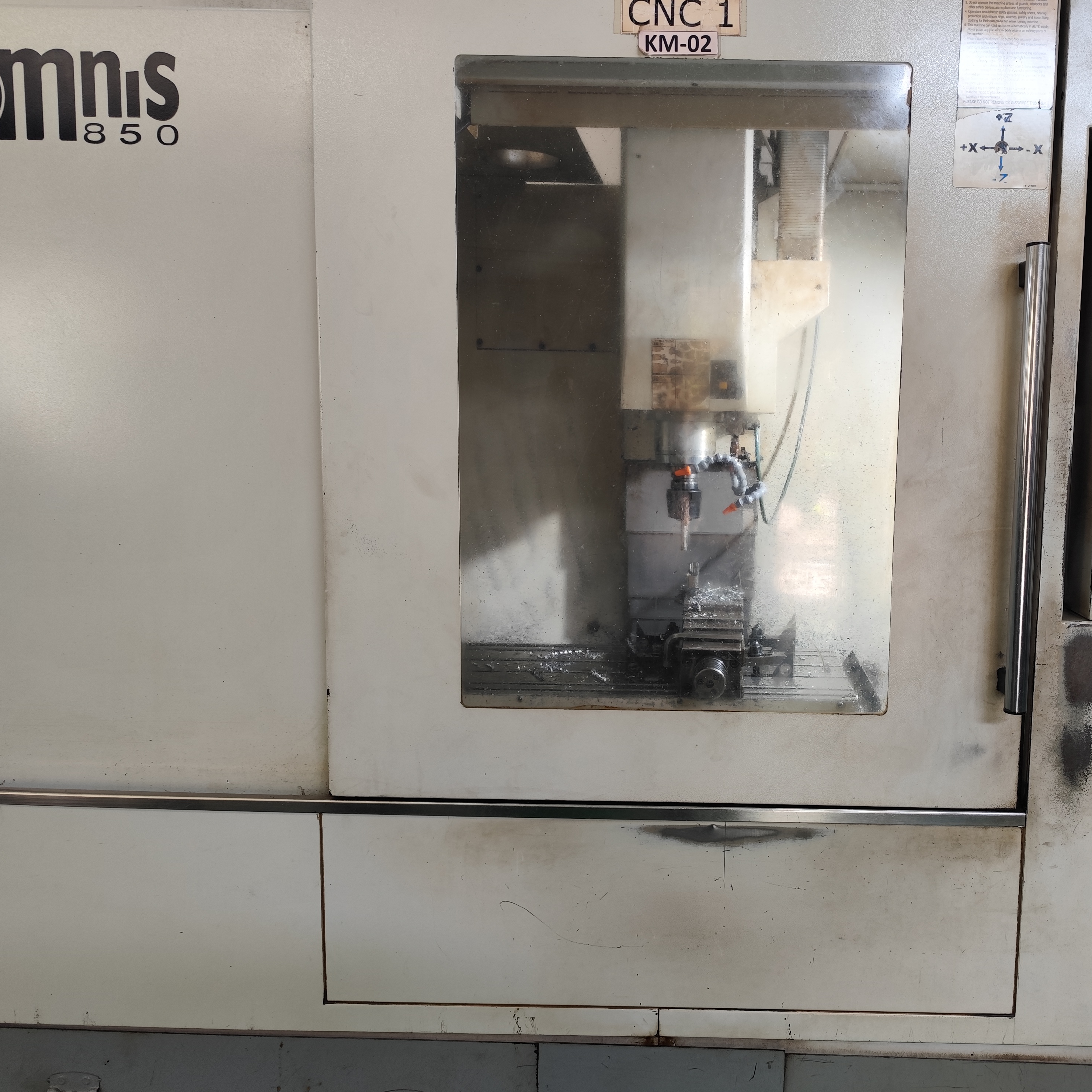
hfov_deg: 56.3
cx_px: 714
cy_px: 542
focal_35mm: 28
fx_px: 999
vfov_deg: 57.3
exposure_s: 1/100
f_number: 1.65
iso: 200
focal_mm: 6.14
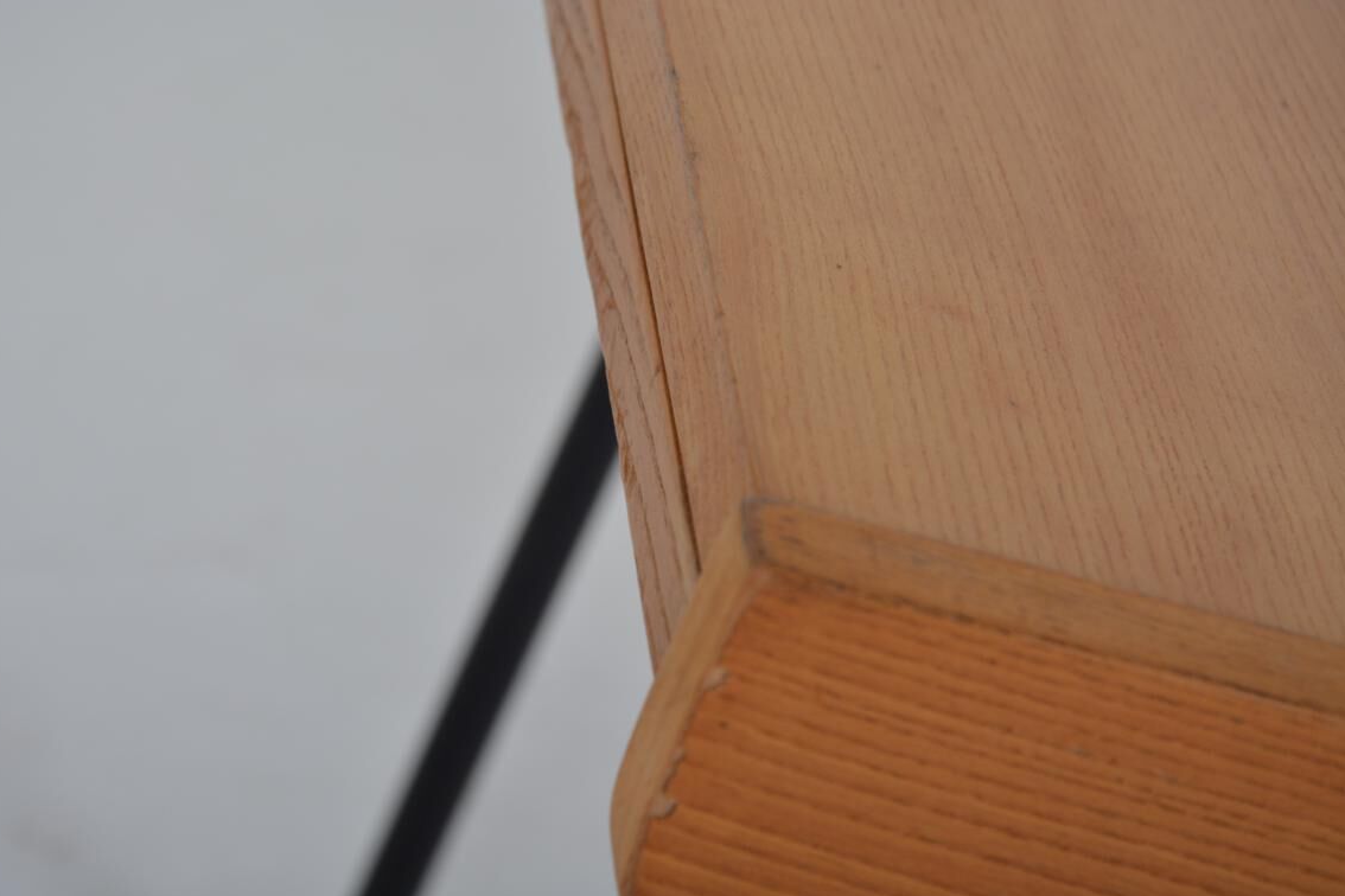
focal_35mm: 127
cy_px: 465
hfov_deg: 16.1
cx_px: 637
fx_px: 4744
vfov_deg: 10.8
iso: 320
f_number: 8
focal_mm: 80
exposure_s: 1/160
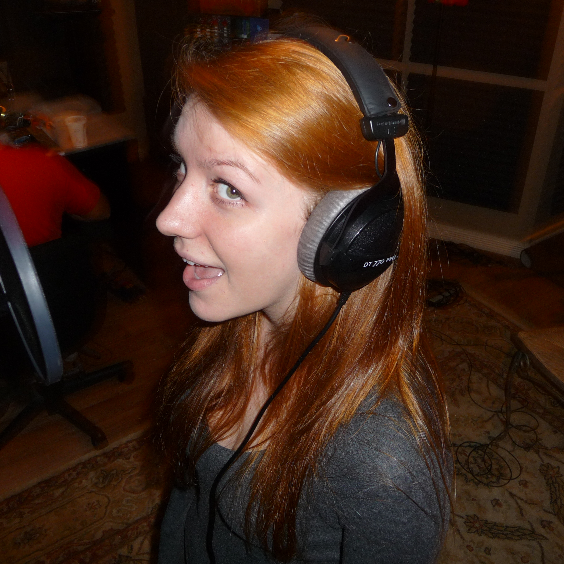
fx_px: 627
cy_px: 275
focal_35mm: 34
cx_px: 316
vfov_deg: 48.4
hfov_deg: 48.3
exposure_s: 1/30
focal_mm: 4.7
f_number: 3.3
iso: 100
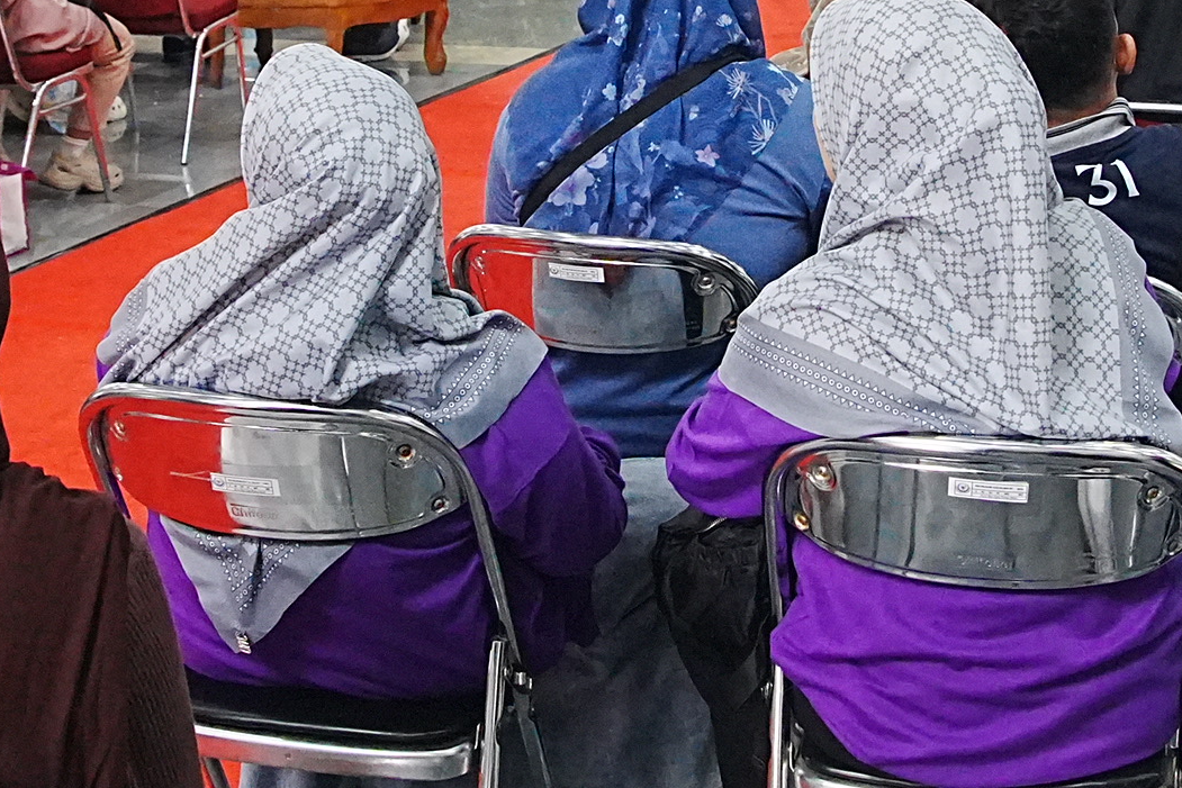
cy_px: 53
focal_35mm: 80
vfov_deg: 16.8
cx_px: 571
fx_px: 2627
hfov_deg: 25.4
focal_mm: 24
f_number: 6.3
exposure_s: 1/200
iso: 8000
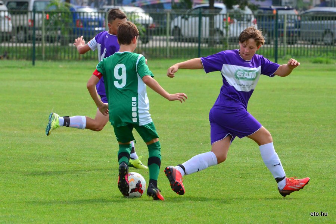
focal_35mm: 300
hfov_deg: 6.9
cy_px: 112
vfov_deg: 4.6
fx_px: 2801
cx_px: 168
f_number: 8
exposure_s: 1/4000
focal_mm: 200
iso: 2500
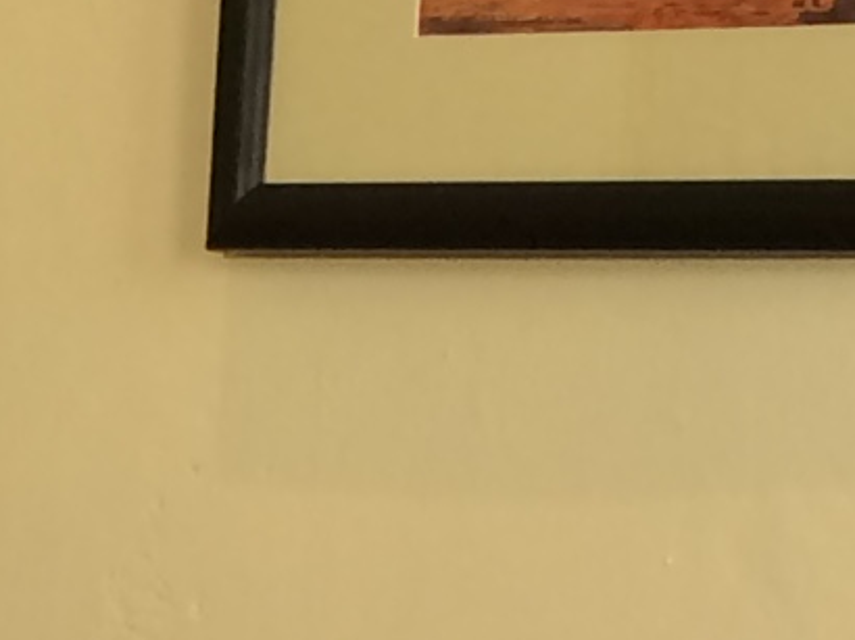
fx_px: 5702
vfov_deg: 6.1
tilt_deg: -10.9
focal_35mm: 231
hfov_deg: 8.5
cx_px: -142
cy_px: 1722
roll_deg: -0.5
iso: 50
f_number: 2.2
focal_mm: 4.15
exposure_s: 1/30
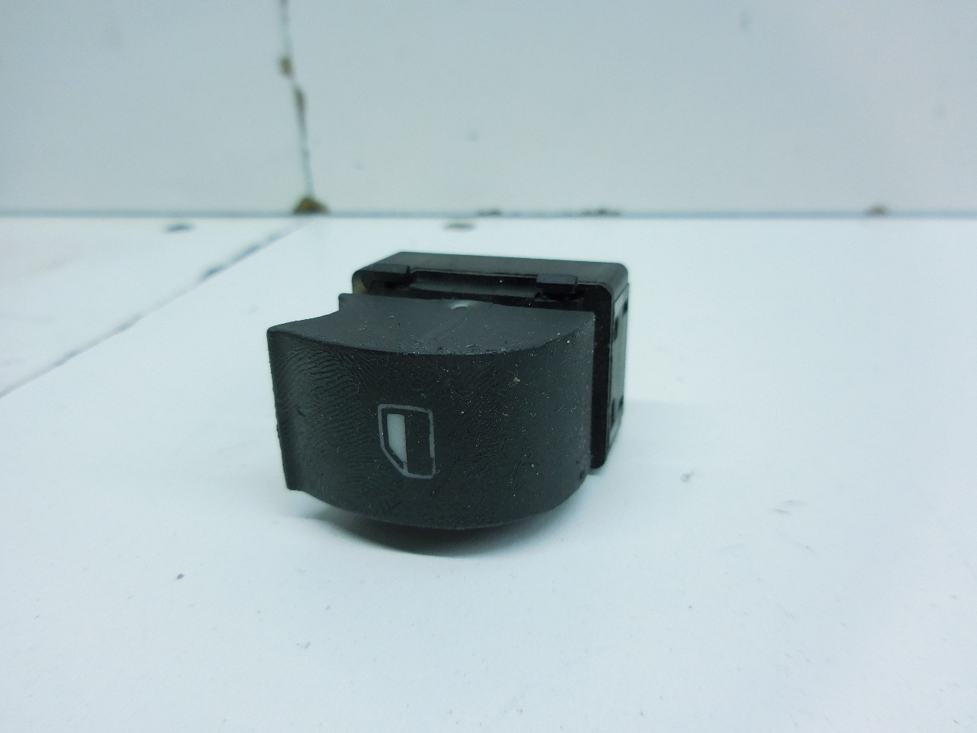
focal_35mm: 25
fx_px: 706
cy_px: 366
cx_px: 488
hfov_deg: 69.4
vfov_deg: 54.9
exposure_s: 1/100
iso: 125
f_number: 3.3
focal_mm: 4.5
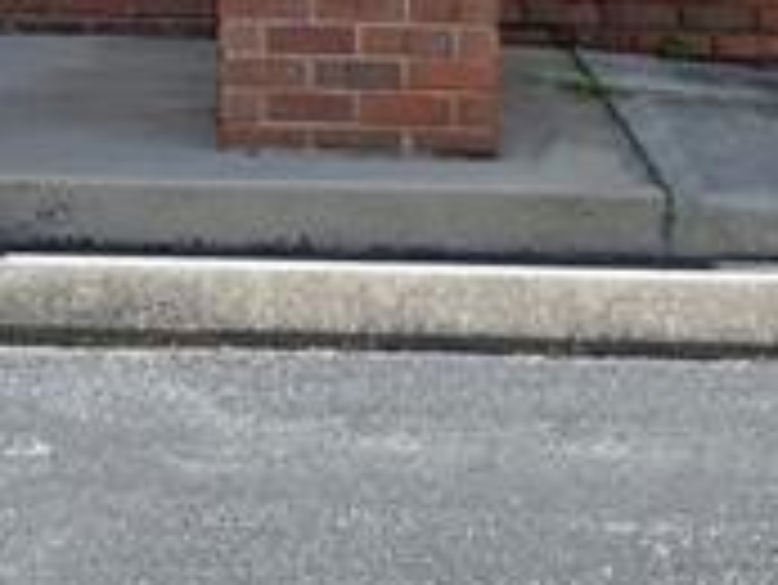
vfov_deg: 8.9
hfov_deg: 12.7
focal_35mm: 154
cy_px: -684
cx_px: 0
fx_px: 3464
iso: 32
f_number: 1.8
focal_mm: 4.25
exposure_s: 1/2222
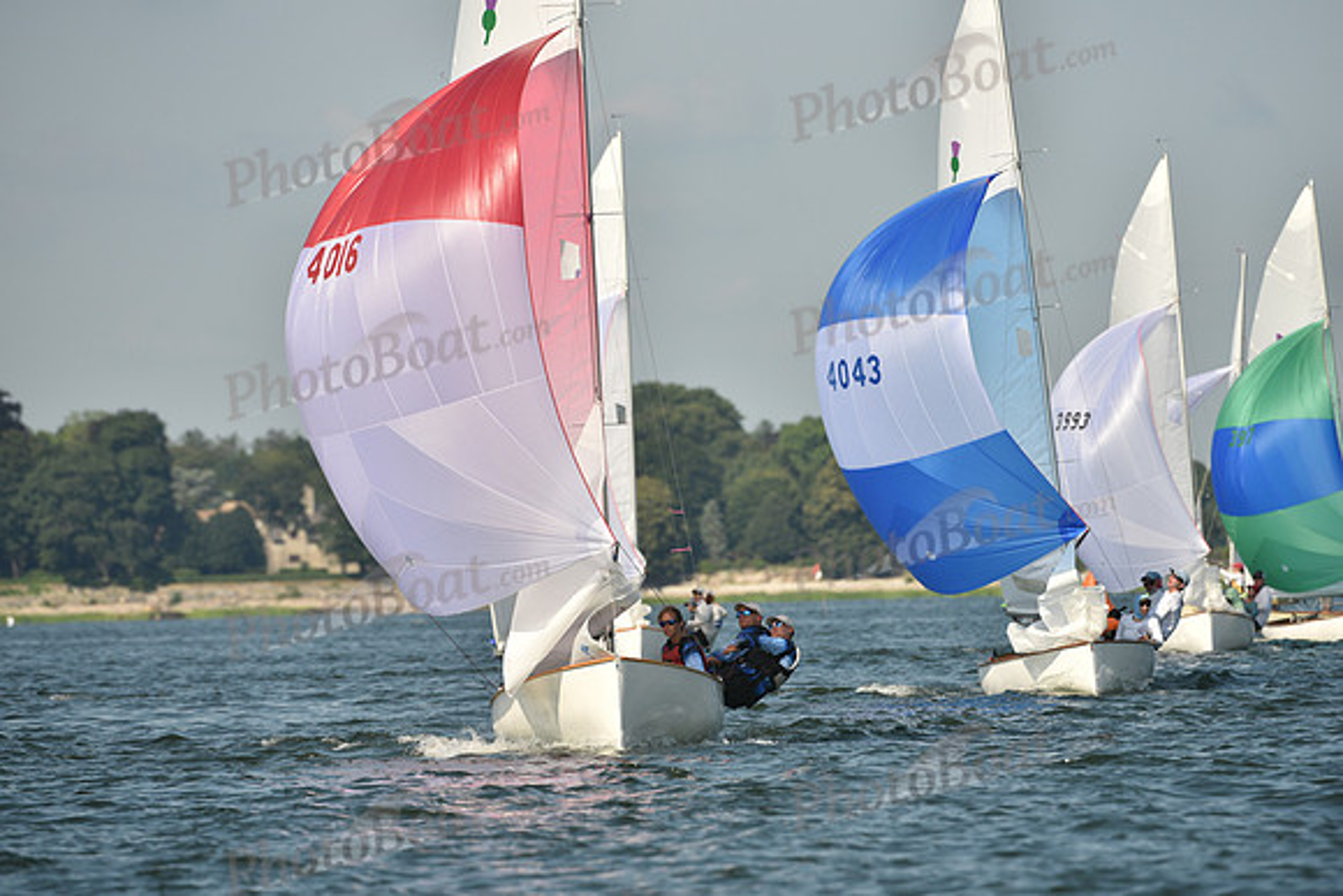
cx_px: 672
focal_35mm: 400
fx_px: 14925
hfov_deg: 5.2
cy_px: 448
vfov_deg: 3.4
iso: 250
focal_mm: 400
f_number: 7.1
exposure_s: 1/1250
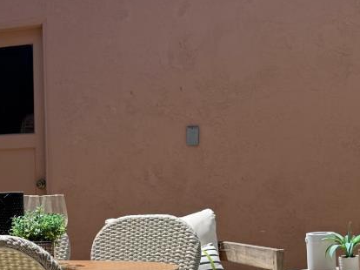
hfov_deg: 21.2
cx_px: -52
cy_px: 234
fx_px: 904
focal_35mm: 87
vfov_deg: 16.8
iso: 80
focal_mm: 6.76
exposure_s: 1/3145
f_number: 1.78
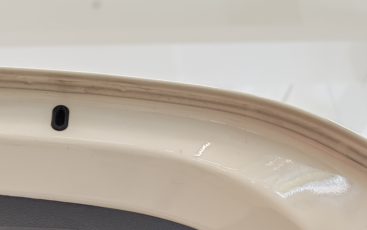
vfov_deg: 18.6
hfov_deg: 29.2
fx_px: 670
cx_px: 25
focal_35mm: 67
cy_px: 264
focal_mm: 6.12
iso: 320
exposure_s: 1/100
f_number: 1.9
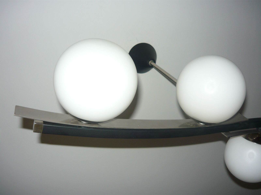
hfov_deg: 55.4
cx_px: 130
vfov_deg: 42.9
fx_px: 249
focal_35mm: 33
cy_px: 98
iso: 100
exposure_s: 1/30
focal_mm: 5.5
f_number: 2.8
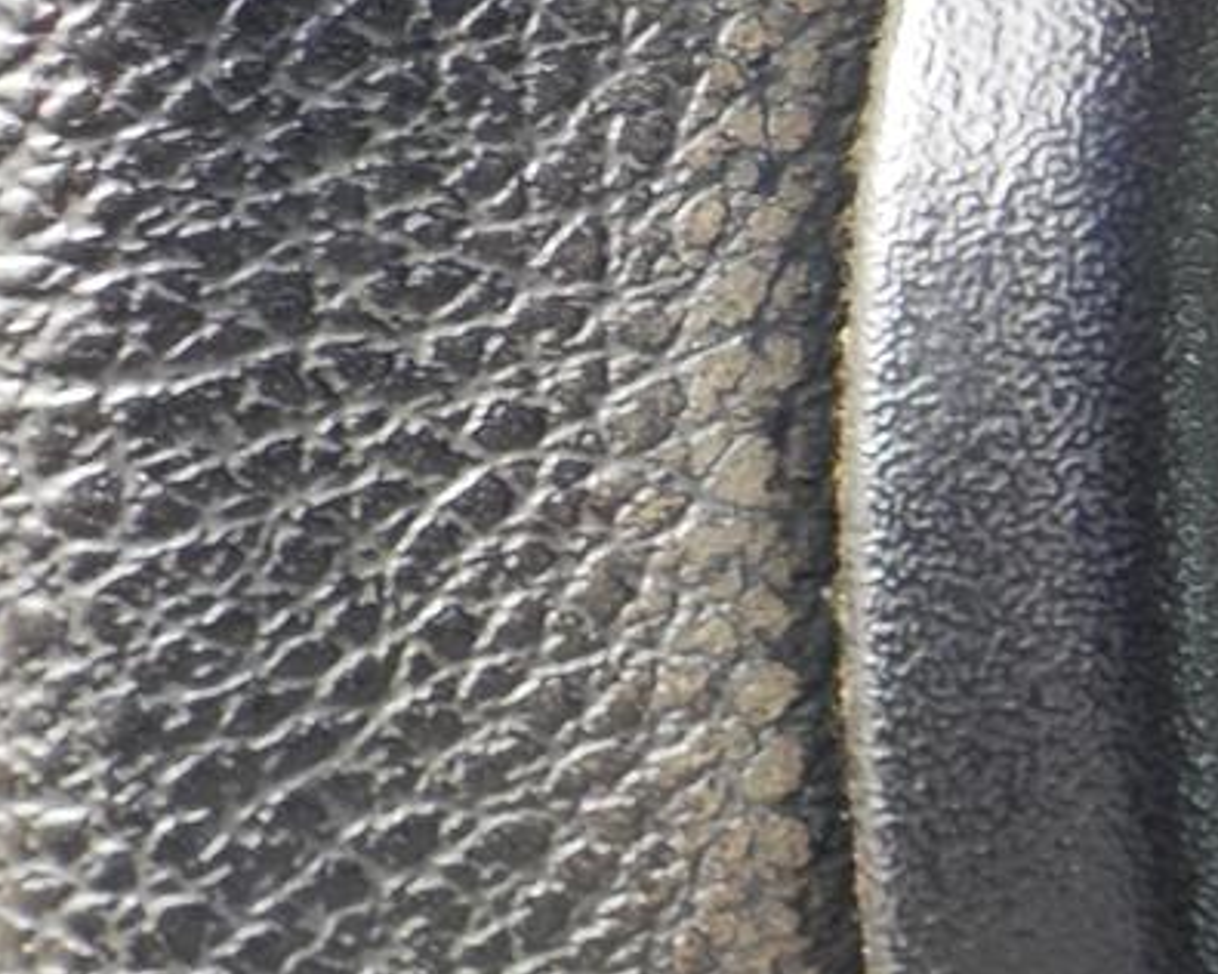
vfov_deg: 16.1
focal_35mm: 95
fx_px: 3425
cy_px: 262
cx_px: 1893
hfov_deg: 17.8
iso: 125
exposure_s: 1/60
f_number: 3.3
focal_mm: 4.1
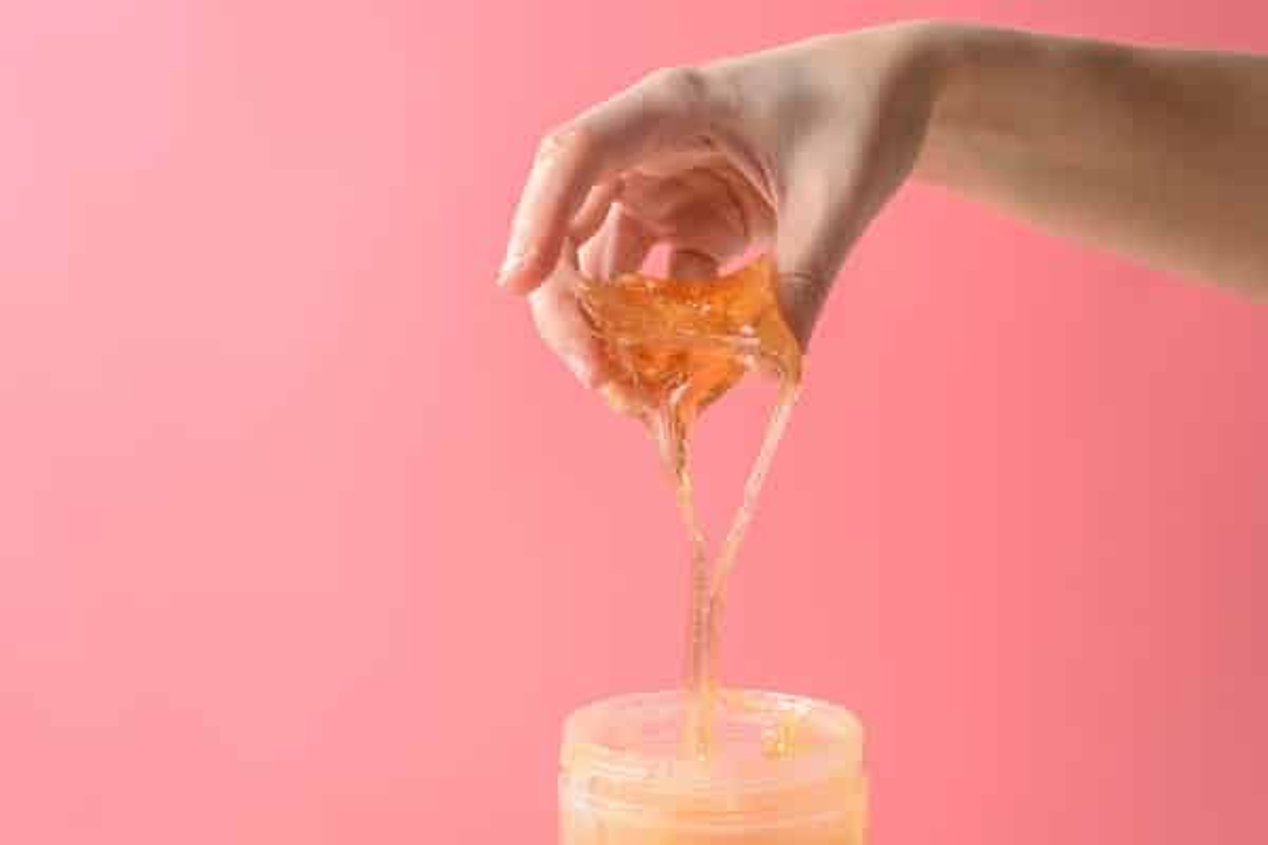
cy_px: 422
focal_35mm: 50
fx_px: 1761
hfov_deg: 39.6
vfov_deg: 27.0
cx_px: 634
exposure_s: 1/125
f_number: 11
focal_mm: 50
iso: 100
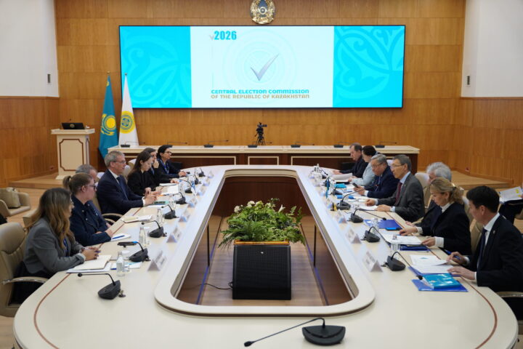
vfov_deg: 35.6
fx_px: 543
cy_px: 174
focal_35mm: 37
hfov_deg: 51.4
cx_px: 262
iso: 1600
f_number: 2.8
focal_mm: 37.4
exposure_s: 1/320
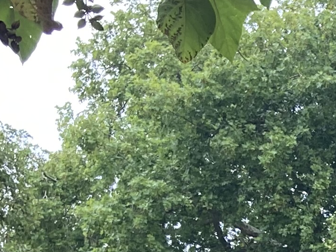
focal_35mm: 158
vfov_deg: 8.8
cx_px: 731
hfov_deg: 11.0
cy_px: 538
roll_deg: -0.5
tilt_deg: +4.1
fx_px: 1533
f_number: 1.8
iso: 25
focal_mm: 3.99
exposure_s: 1/121
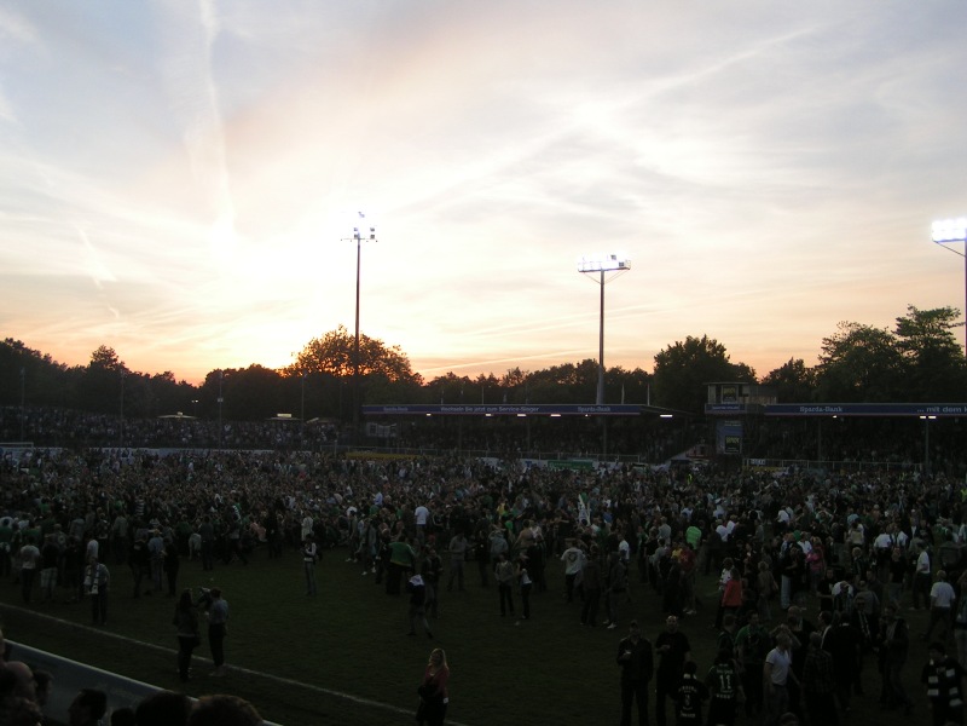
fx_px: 1062
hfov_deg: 49.0
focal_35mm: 38
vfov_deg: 37.7
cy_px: 363
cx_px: 484
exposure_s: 1/125
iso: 50
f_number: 4
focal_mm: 5.8
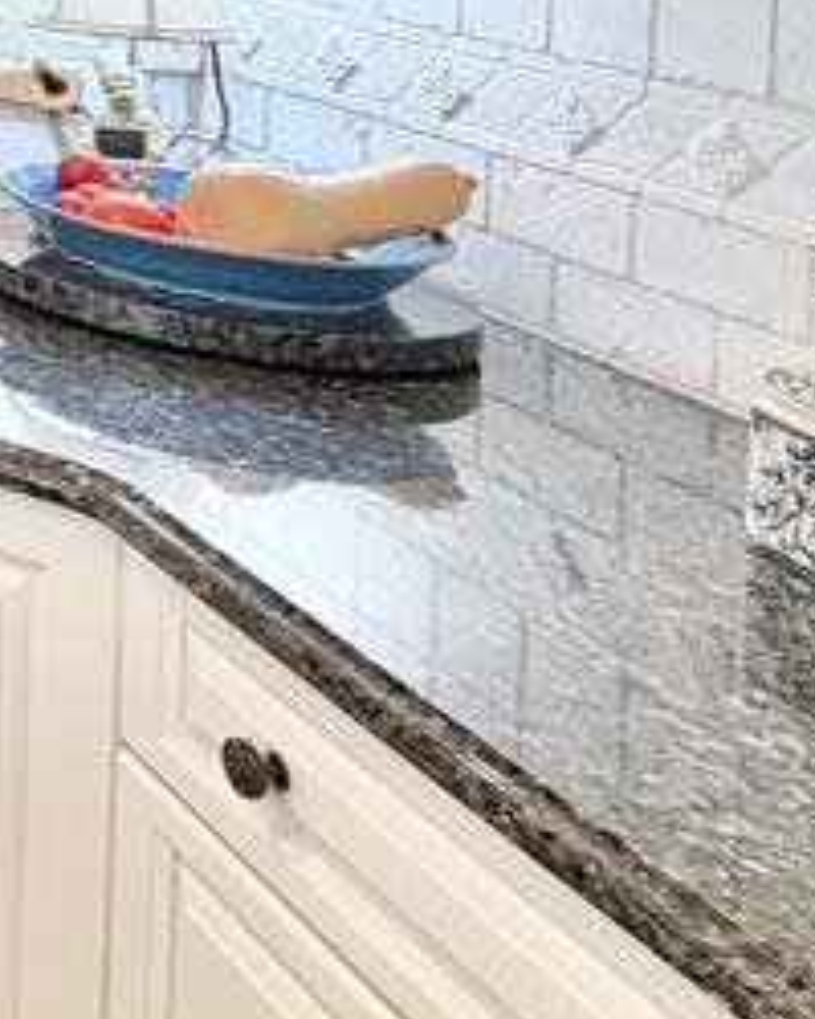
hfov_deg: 16.0
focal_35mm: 56
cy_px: -240
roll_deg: -0.4
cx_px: -1047
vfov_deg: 28.6
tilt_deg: -1.3
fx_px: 1688
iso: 250
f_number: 2.2
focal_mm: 2.22
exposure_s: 1/60
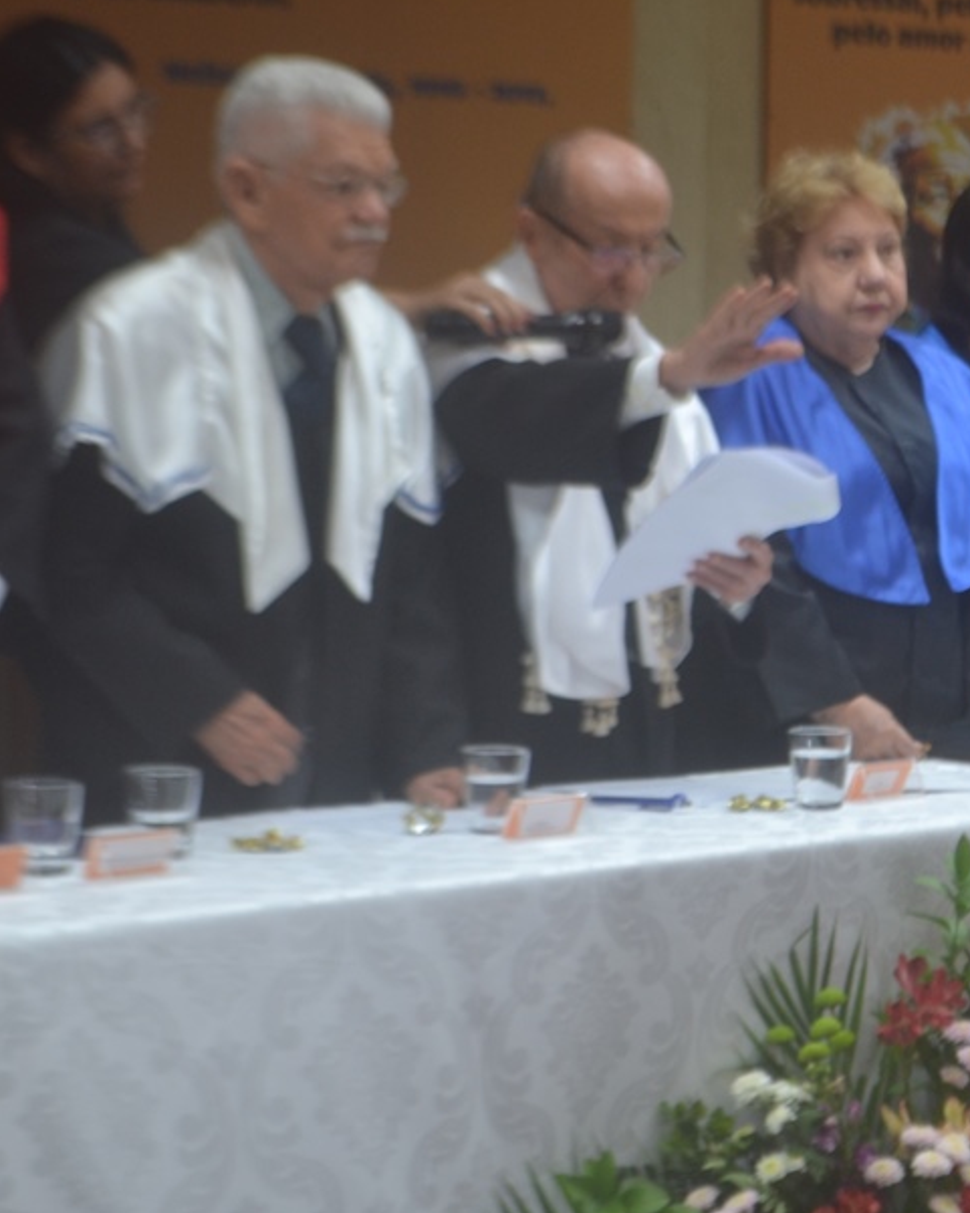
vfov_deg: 17.8
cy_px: 670
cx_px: 899
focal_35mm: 108
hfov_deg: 14.1
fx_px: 3871
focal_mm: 45
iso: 400
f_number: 5.3
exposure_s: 1/15
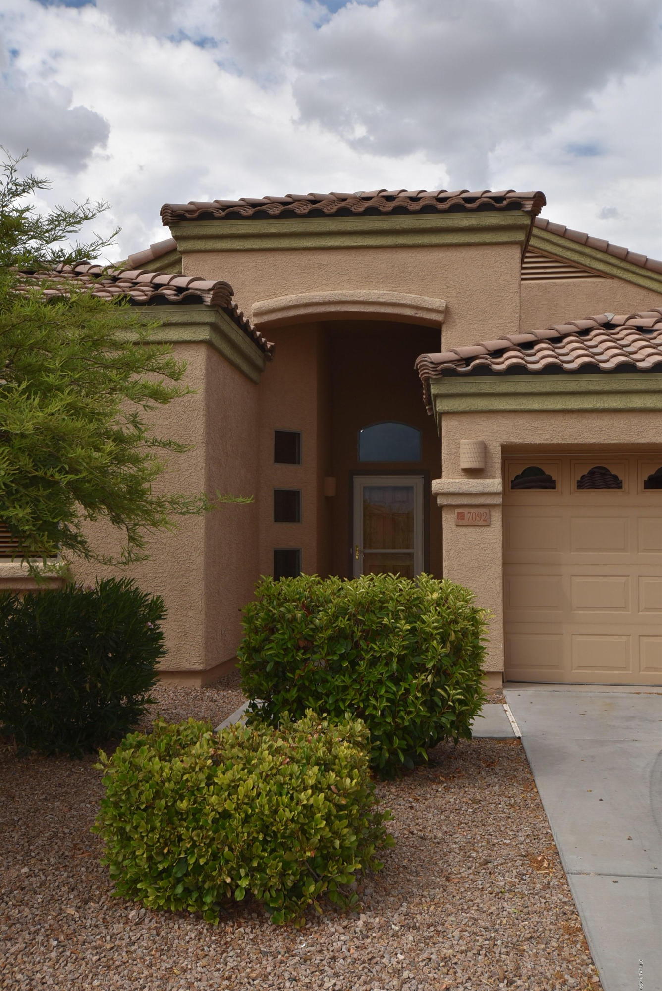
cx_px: 331
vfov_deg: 53.1
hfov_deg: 36.9
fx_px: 992
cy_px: 496
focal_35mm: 36
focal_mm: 24
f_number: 9
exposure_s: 1/200
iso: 100
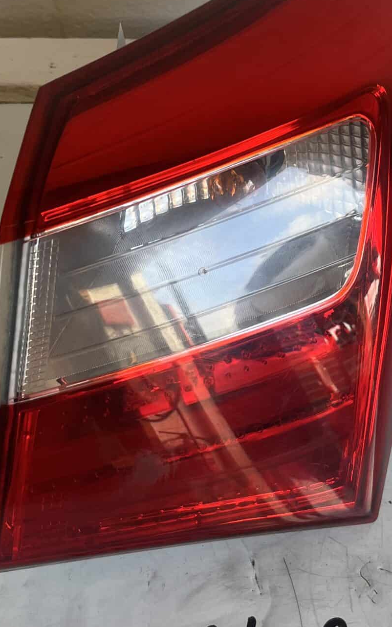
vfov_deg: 36.8
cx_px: 291
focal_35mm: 55
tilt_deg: -49.1
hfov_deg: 23.3
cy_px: 267
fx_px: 940
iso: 80
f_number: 1.6
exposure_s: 1/100
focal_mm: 5.1
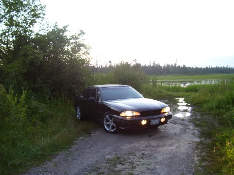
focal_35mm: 34
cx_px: 117
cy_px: 88
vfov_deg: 41.8
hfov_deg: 54.0
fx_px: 230
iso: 80
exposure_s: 1/8
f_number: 2.7
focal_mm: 5.6
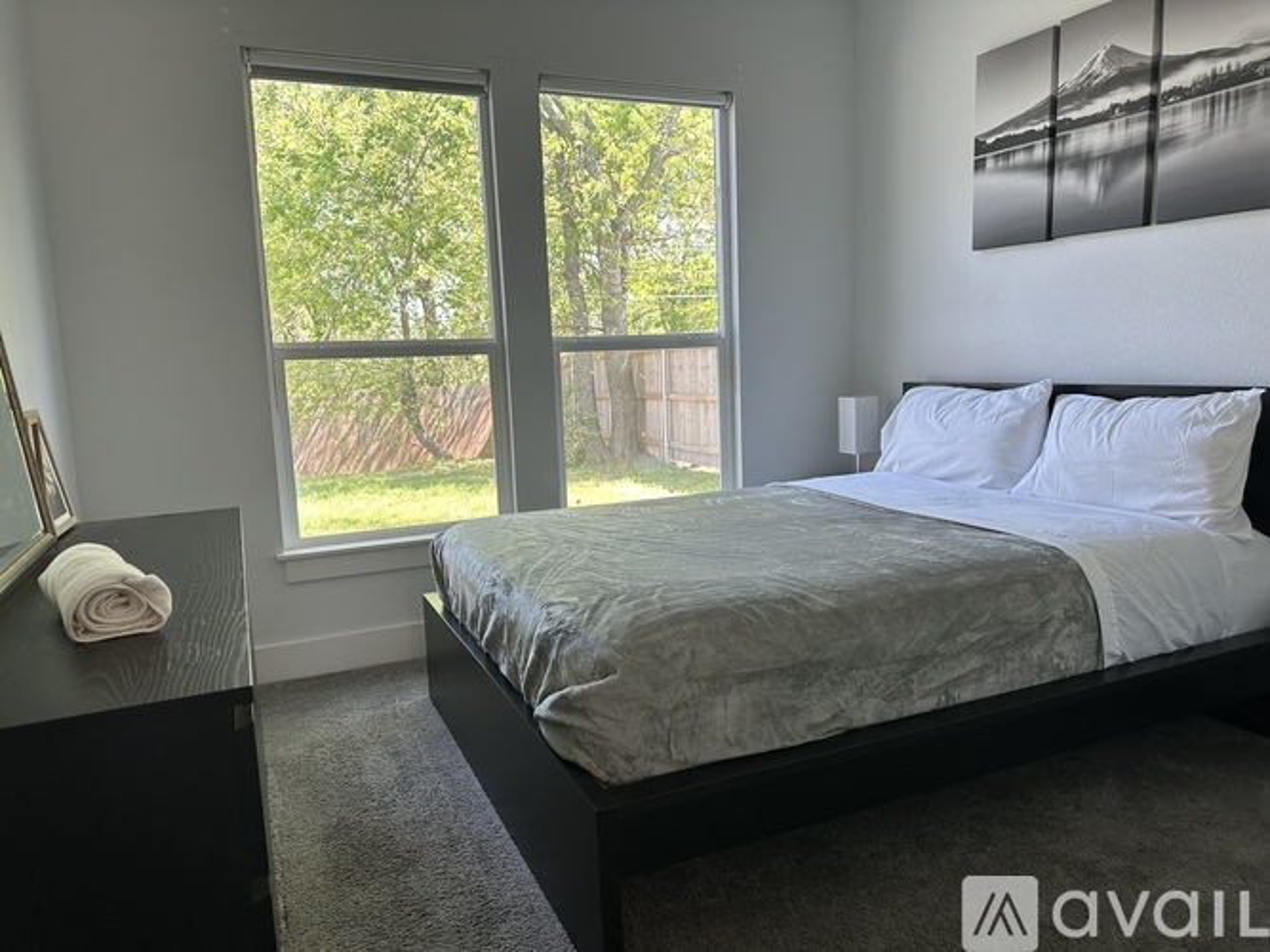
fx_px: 880
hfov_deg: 71.6
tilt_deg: -7.9
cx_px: 635
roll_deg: +2.0
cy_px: 476
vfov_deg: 56.8
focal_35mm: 24
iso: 80
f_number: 1.78
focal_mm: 6.86
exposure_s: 1/120
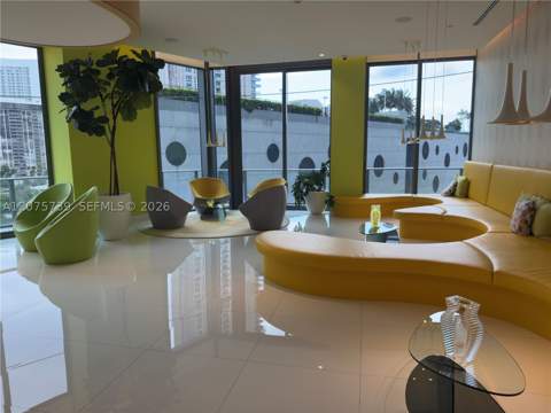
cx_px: 276
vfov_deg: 56.8
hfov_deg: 71.6
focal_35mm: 24
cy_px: 206
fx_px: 382
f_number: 1.78
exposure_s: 1/217
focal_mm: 6.76
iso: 100
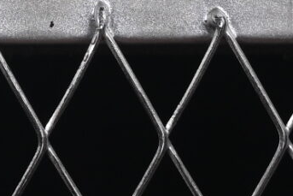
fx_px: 4551
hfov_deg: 3.6
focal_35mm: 559
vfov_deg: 2.4
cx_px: -472
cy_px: -495
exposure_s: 1/80
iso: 160
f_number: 8
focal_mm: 50
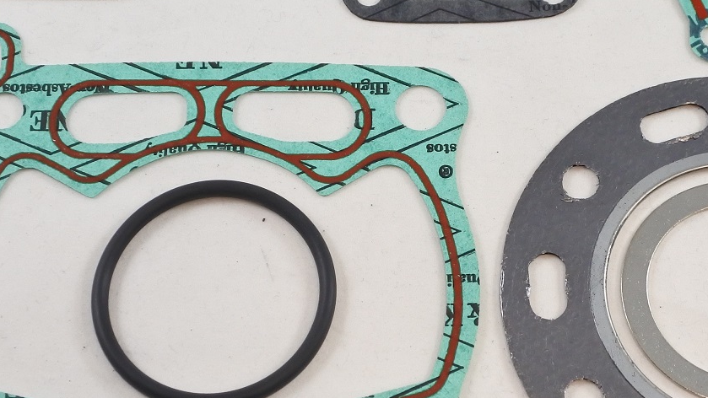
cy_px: 148
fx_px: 1314
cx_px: 450
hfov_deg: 30.0
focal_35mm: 70
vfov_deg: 17.2
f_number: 4
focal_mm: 12.8
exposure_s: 1/160
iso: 400
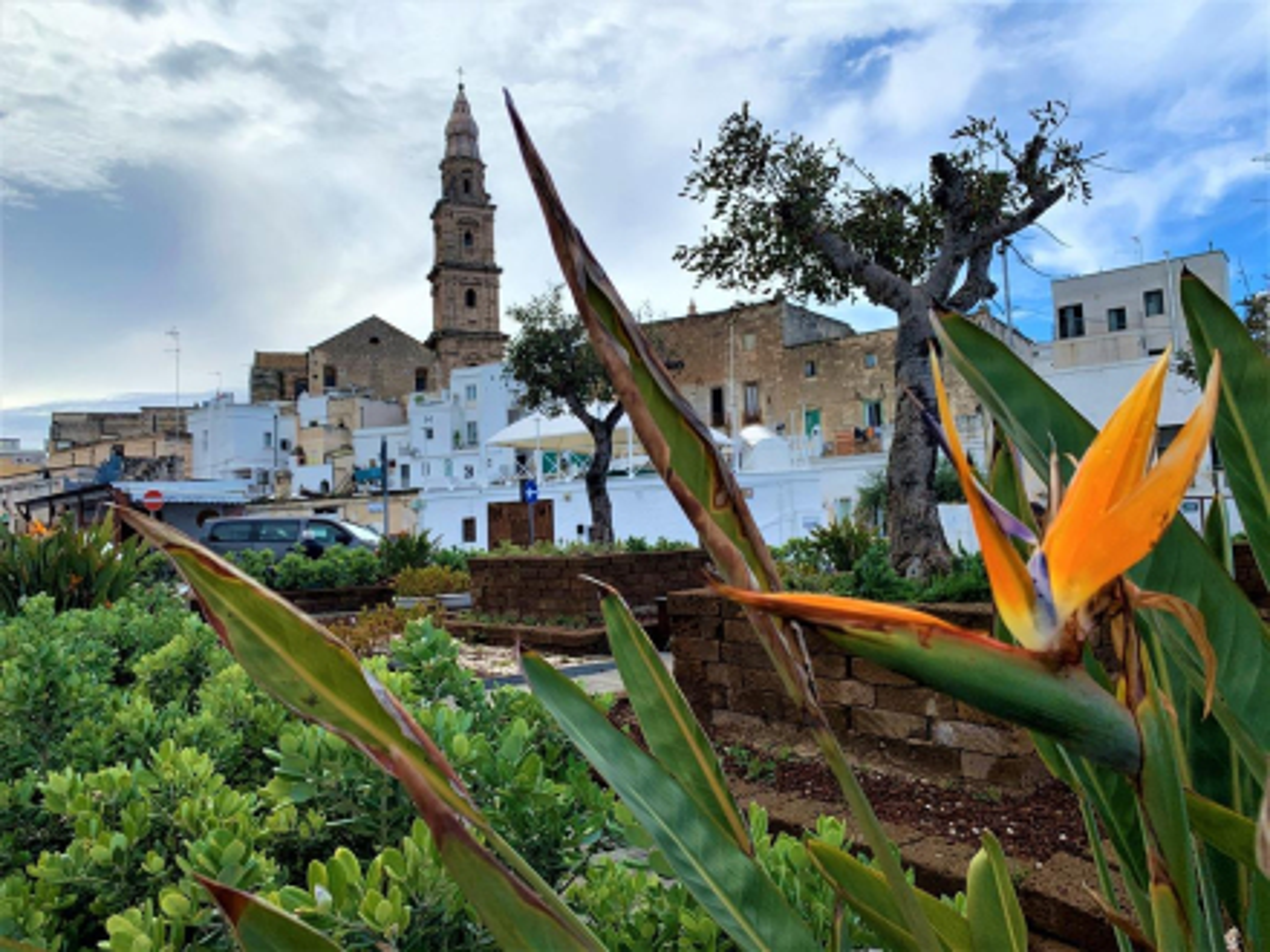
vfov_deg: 53.1
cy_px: 476
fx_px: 954
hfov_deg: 67.3
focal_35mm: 26
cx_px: 635
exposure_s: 1/2545
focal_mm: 4.25
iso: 25
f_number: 1.8
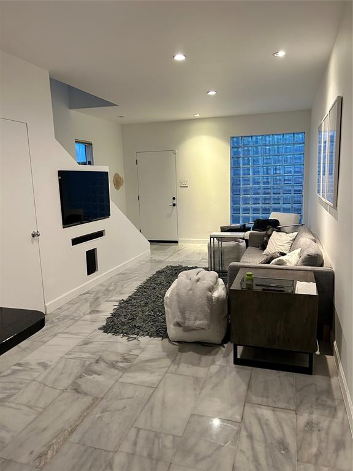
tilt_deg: -11.0
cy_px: 236
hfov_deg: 53.1
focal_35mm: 26
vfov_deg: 67.3
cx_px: 176
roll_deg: +1.9
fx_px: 354
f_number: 1.5
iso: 320
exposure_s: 1/60
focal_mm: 5.7
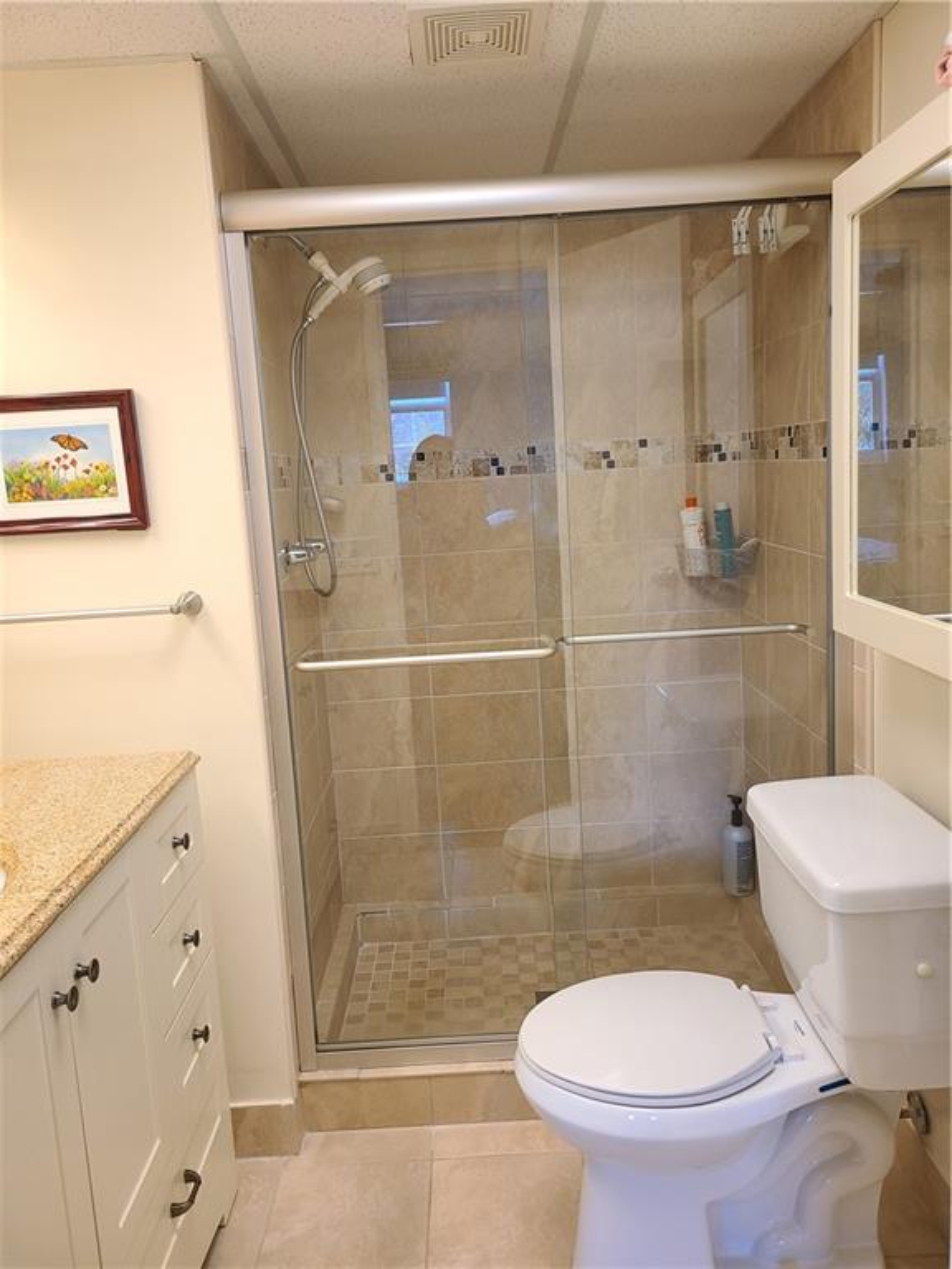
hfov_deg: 53.1
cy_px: 634
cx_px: 476
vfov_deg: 67.3
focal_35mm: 26
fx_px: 953
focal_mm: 5.4
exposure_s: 1/59
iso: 100
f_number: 1.8
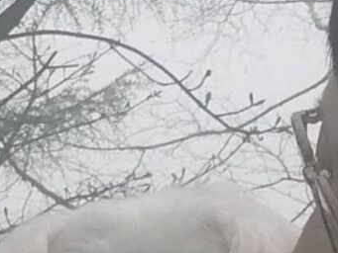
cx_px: 307
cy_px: 460
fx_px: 2051
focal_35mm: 210
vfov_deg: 6.9
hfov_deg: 9.4
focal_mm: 4.6
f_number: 8
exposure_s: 1/125
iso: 250
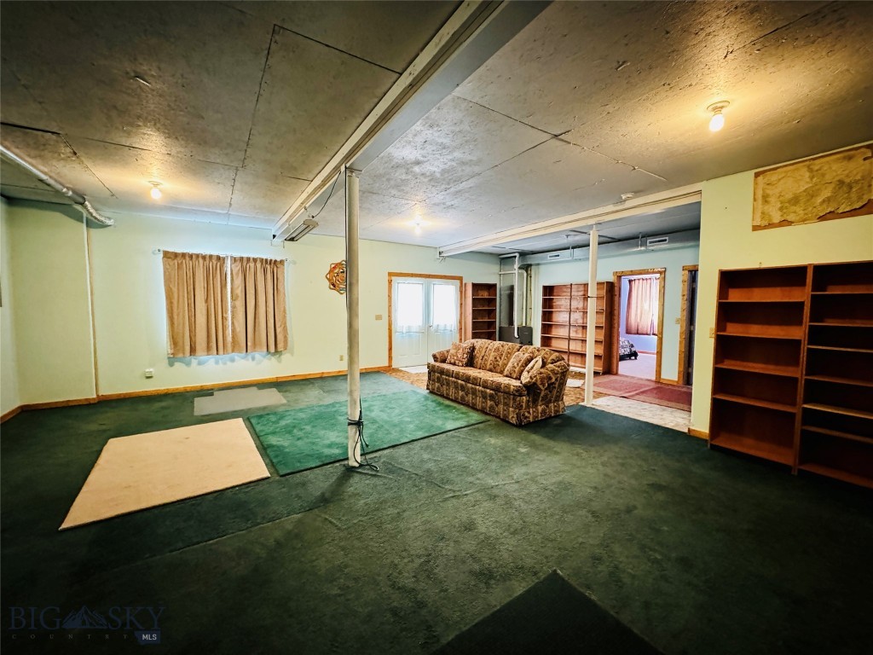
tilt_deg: -4.3
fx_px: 353
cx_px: 436
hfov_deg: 102.1
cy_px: 328
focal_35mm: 14
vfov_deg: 85.7
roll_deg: -0.2
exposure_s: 1/30
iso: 1600
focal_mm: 2.22
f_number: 2.2
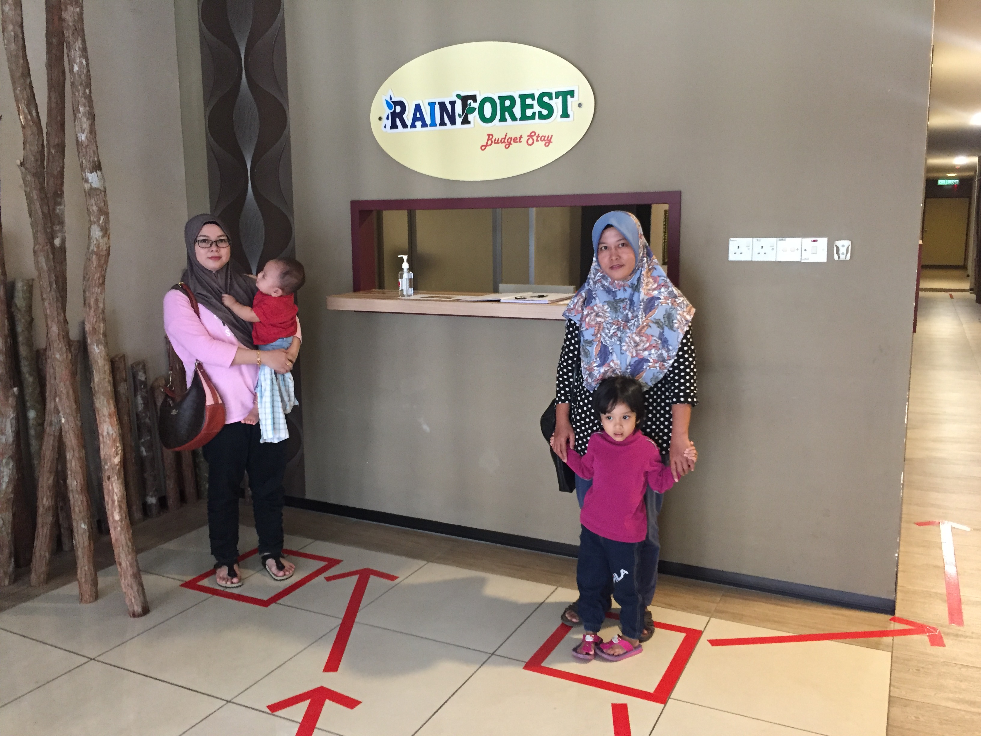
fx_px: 822
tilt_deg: -8.6
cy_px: 368
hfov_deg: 61.7
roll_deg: -0.6
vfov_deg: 48.2
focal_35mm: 29
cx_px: 490
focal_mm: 4.15
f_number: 2.2
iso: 250
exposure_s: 1/20
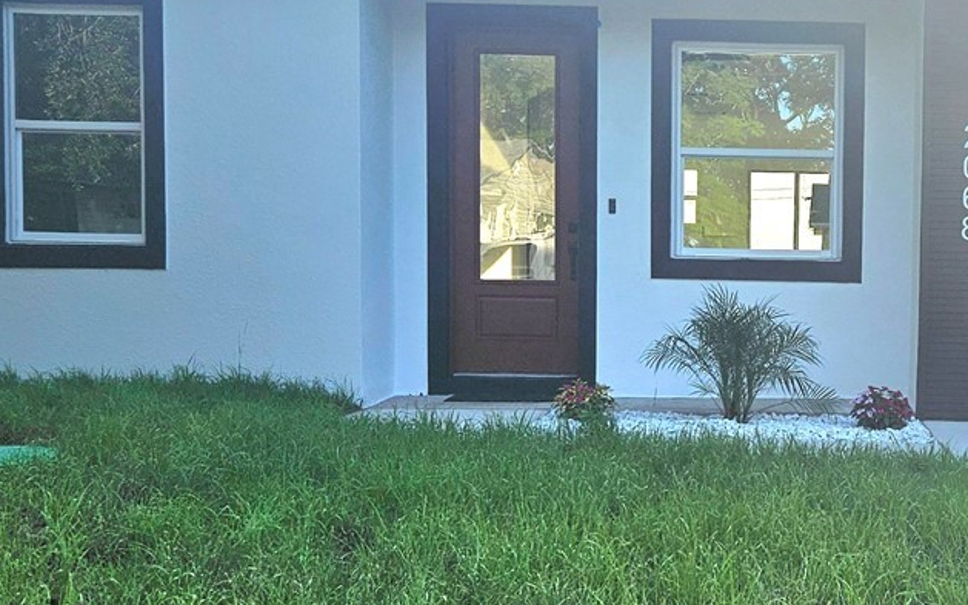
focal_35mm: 62
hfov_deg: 31.5
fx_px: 1635
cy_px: 337
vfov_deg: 20.9
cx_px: 860
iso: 25
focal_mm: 5.4
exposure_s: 1/2000
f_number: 1.8
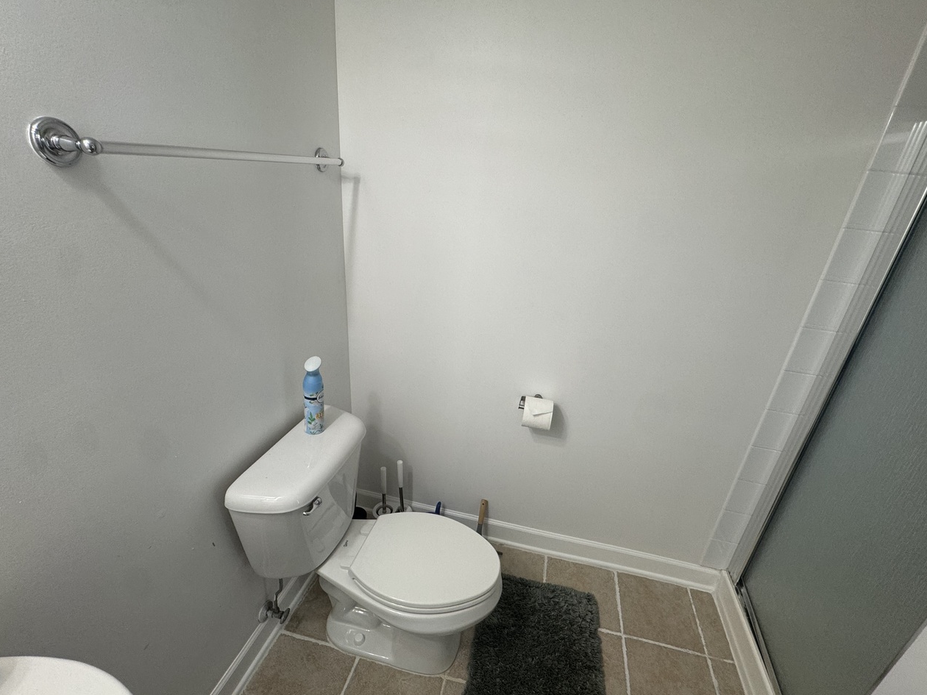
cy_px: 357
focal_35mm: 16
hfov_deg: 94.5
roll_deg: -5.3
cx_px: 479
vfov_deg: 78.1
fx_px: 428
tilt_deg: -23.4
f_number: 2.2
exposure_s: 1/120
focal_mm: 2.22
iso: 125
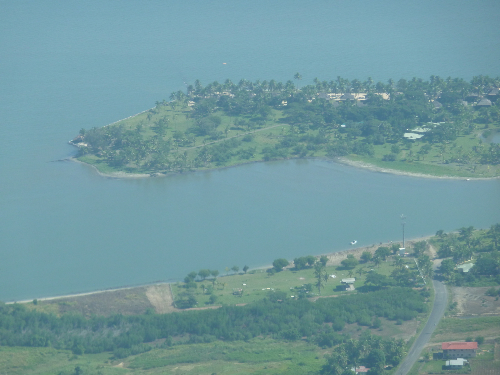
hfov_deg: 9.4
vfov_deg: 7.1
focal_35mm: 210
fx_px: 3033
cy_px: 188
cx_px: 250
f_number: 4.6
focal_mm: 34.4
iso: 160
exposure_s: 1/500
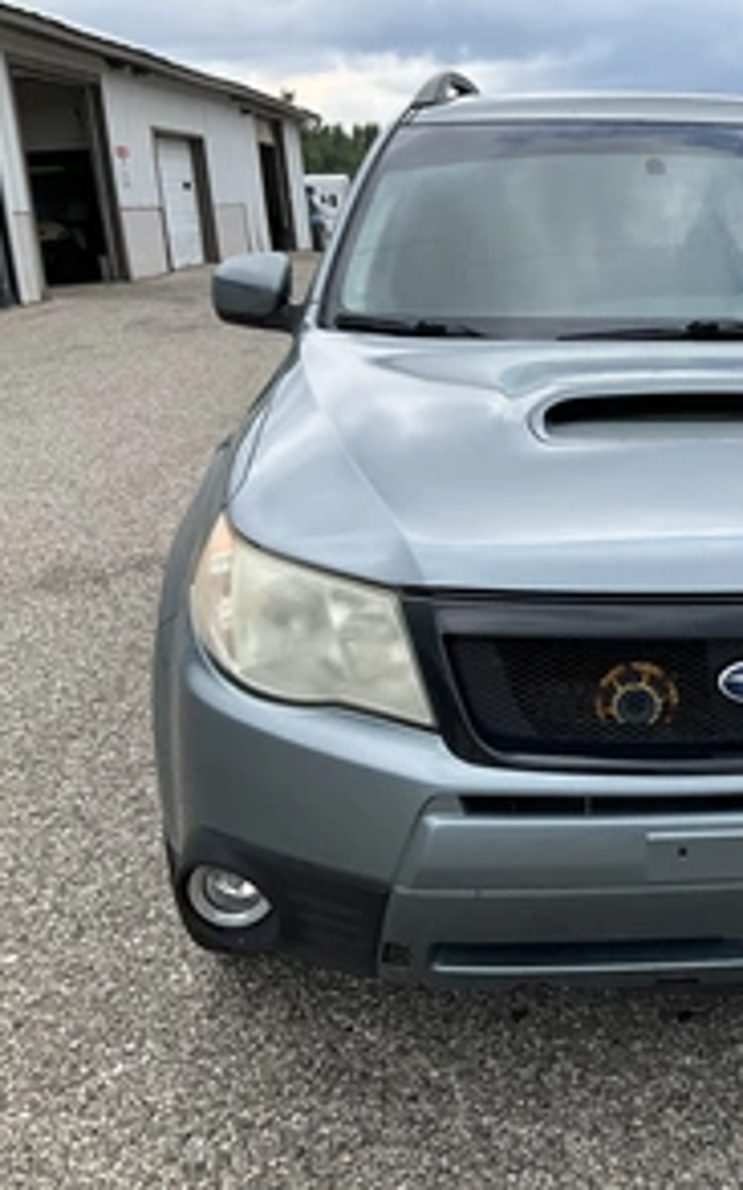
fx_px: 1361
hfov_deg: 29.0
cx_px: 698
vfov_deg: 47.2
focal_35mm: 42
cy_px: 585
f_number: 1.8
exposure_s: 1/691
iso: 25
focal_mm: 3
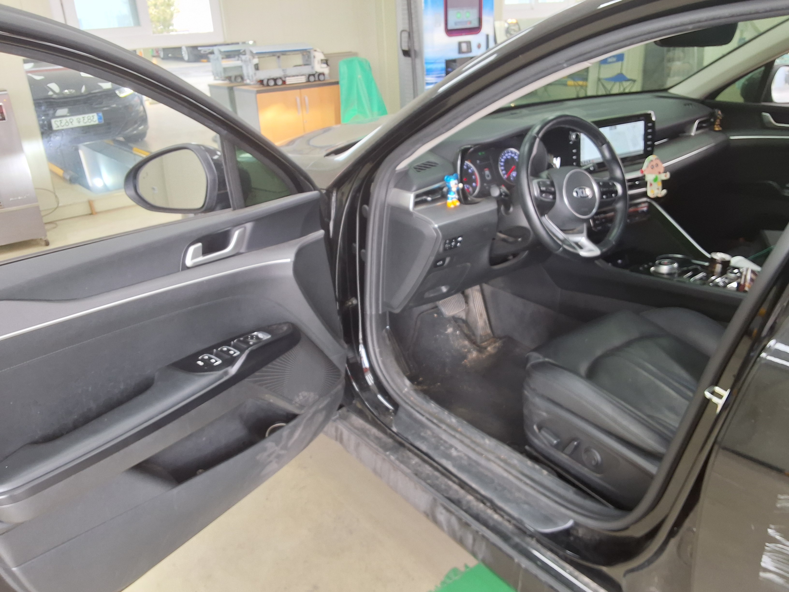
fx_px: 638
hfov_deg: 63.4
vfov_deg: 49.7
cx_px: 394
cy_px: 296
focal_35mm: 28
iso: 50
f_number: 1.9
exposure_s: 1/60
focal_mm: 2.91
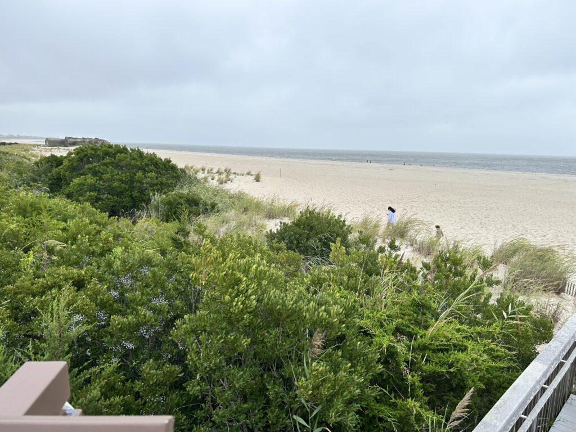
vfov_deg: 53.1
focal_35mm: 26
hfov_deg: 67.3
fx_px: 433
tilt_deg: -9.8
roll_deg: -1.7
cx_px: 288
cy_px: 216
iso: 50
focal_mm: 5.7
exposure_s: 1/3460
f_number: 1.5
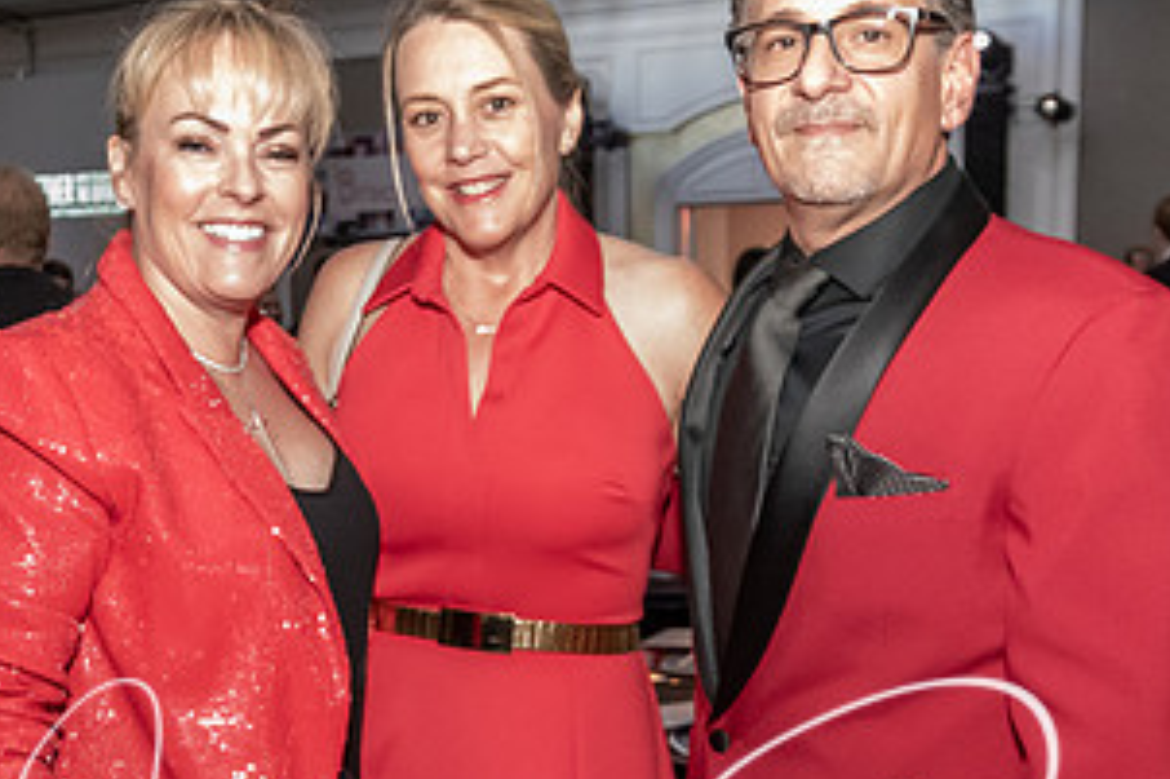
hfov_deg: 40.3
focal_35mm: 49
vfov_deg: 27.3
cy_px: 529
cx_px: 508
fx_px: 1592
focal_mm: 17
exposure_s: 1/60
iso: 6400
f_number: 3.5
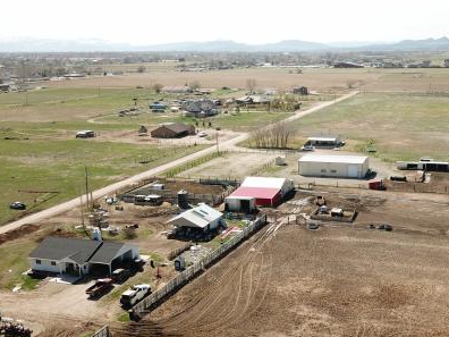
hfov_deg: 43.7
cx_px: 321
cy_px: 140
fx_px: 545
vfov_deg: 34.3
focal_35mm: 42
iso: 100
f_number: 2.2
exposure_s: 1/1227
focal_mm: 4.73
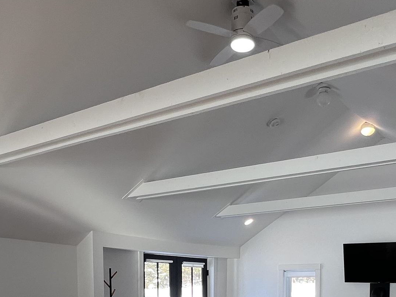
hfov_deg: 50.0
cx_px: 226
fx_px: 423
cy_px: 319
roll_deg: +0.8
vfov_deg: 34.0
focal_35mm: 37
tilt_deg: -4.4
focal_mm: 1.57
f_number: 1.8
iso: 40
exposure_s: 1/120
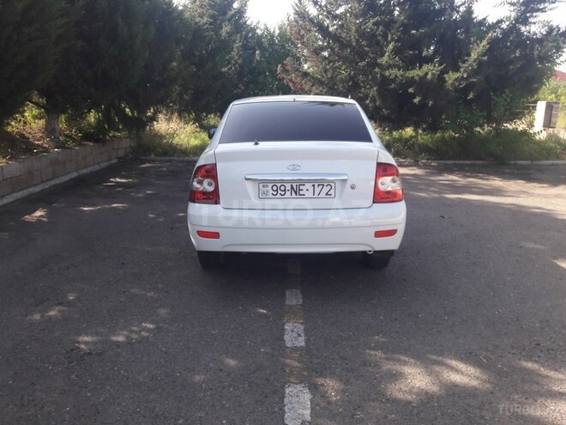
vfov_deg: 49.7
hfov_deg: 63.4
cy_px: 212
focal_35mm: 28
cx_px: 283
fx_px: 458
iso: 40
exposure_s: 1/371
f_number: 1.9
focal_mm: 3.7
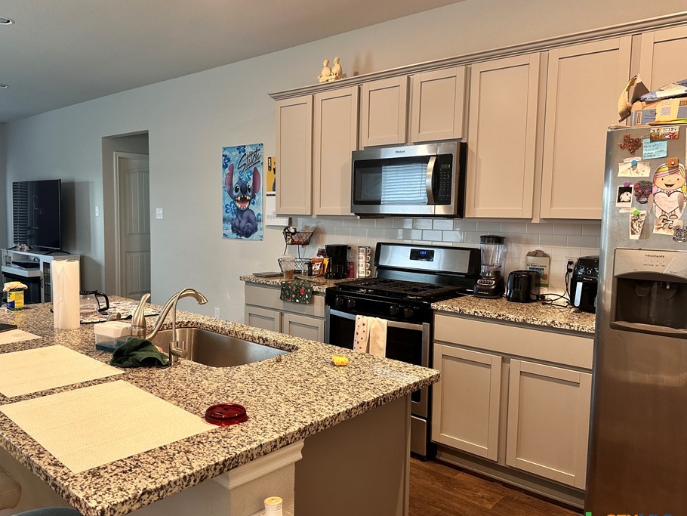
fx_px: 536
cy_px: 259
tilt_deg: -4.8
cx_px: 303
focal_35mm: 27
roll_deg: -0.9
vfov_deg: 51.4
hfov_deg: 65.1
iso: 125
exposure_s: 1/60
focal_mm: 6.86
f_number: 1.78
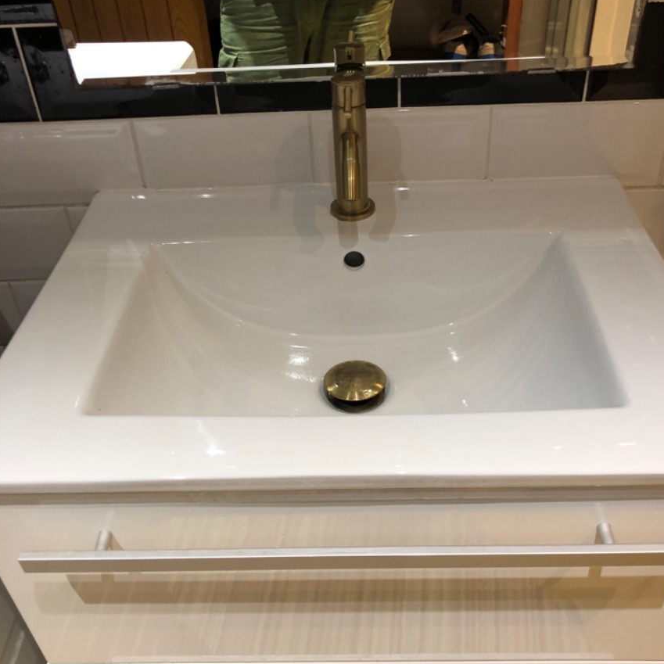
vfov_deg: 47.1
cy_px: 376
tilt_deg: -39.1
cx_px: 346
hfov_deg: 47.2
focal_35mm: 35
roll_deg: +2.9
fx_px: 760
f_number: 1.8
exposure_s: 1/17
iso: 40
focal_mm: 3.99
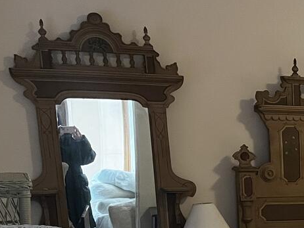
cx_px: 467
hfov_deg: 20.4
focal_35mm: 81
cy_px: 300
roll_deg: -1.4
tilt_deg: -13.8
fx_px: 712
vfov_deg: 17.1
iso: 400
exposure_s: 1/60
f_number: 1.6
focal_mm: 5.1
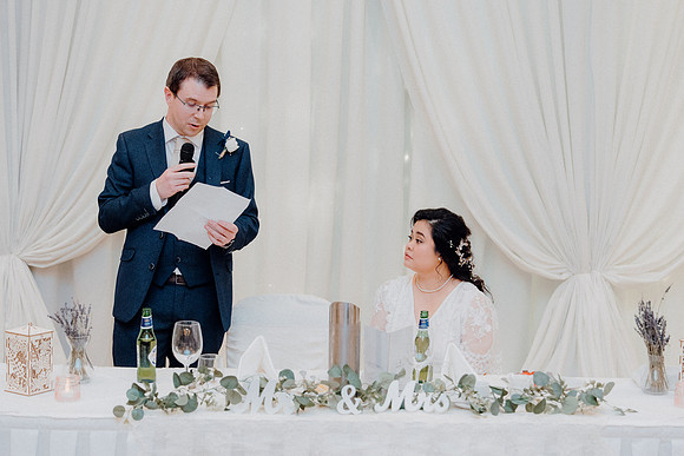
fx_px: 1330
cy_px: 228
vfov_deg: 19.5
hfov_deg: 28.8
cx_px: 342
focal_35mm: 70
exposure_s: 1/160
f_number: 3.5
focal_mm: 70
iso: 2500
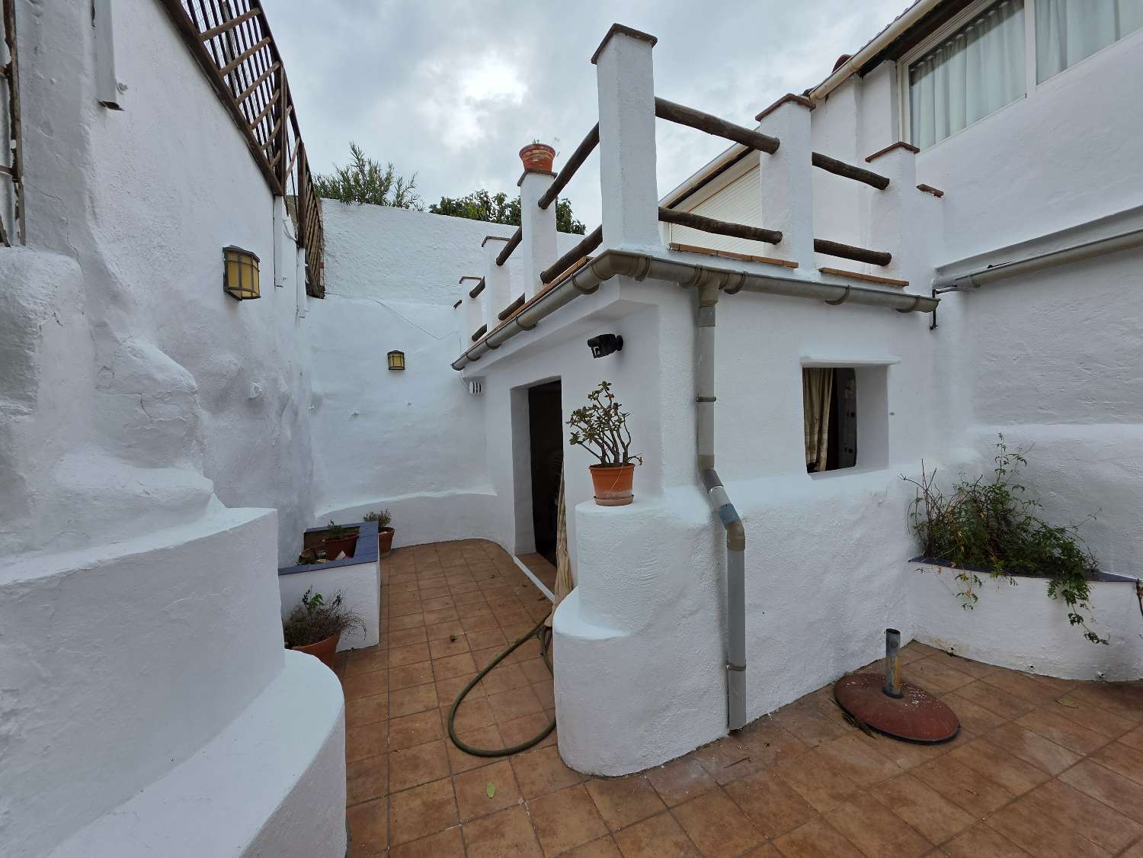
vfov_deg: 89.9
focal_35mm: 13
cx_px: 572
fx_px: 429
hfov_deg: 106.2
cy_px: 429
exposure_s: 1/1129
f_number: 1.9
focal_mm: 2.2
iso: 32
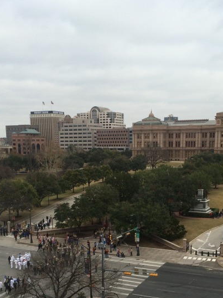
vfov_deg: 40.3
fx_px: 395
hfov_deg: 31.5
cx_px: 121
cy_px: 217
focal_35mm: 46
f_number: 2.2
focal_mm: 4.15
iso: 32
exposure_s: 1/526
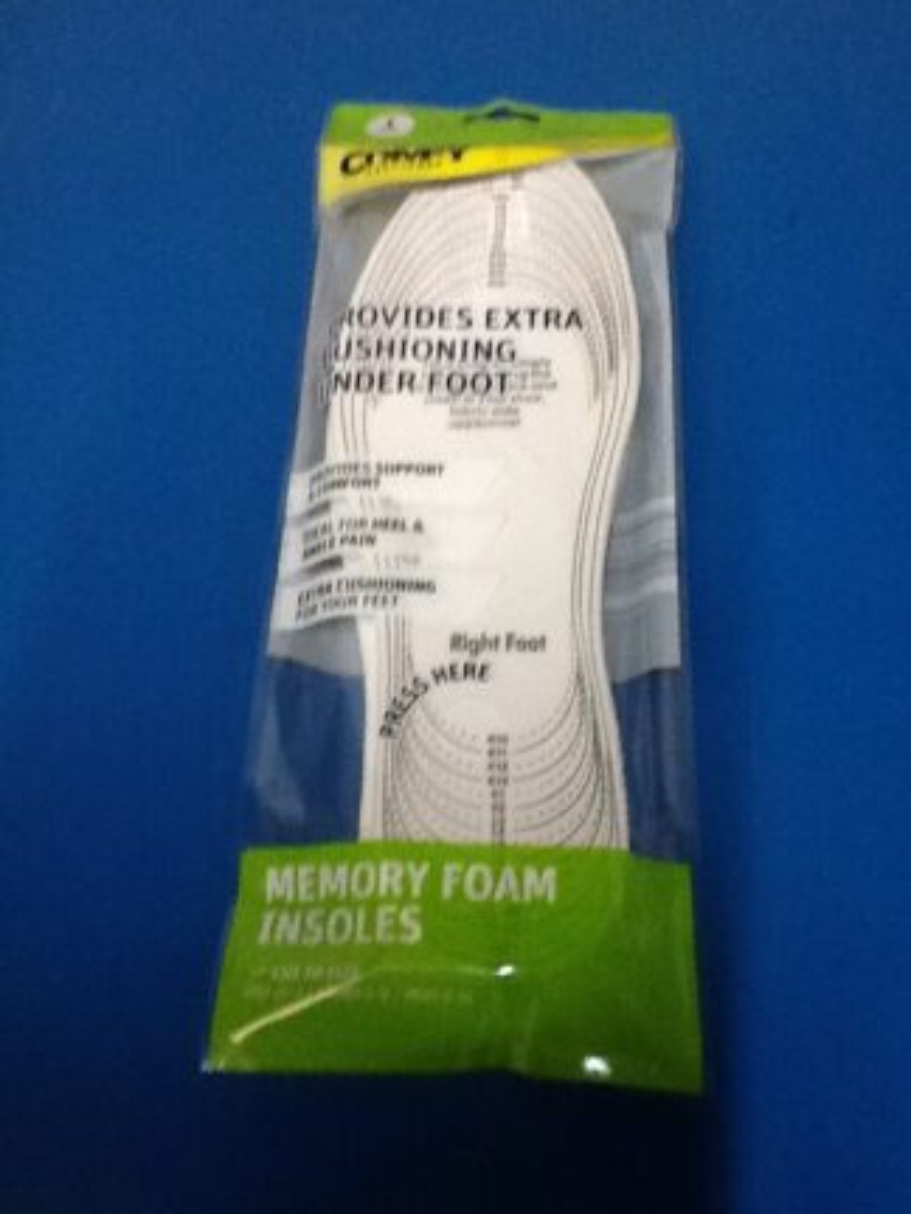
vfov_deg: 42.9
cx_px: 456
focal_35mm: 44
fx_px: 1544
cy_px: 607
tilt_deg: -60.0
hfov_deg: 32.9
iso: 200
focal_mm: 2.03
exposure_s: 1/30
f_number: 2.4
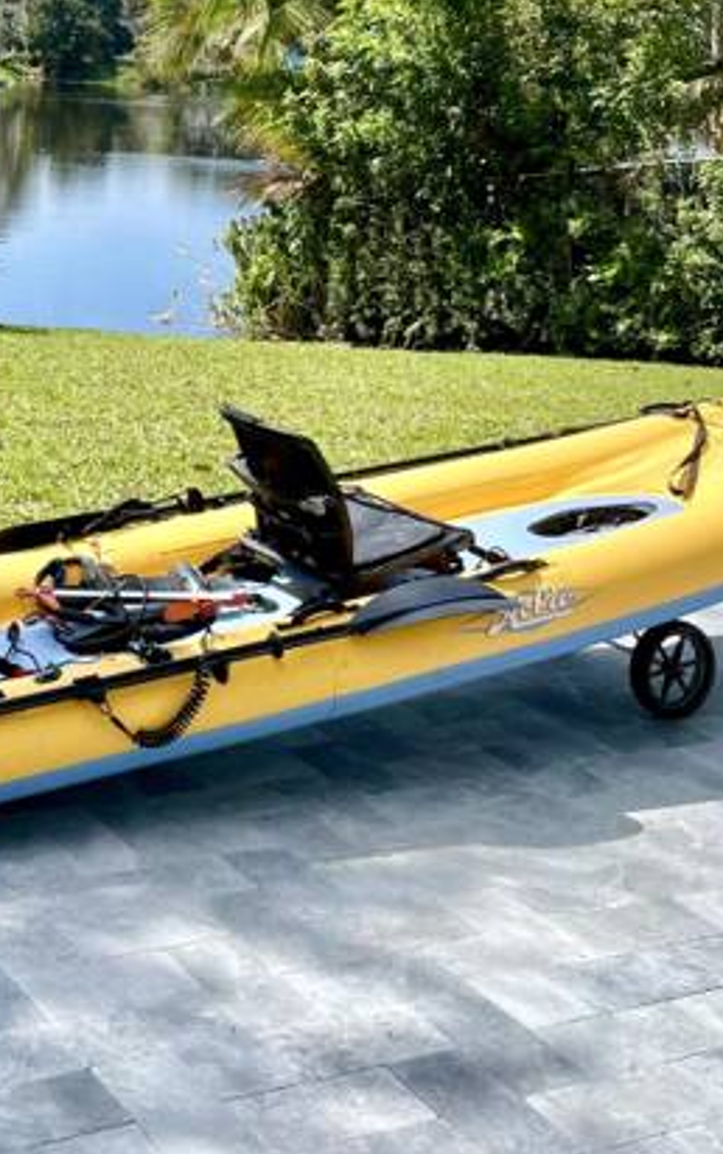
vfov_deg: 34.4
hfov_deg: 22.0
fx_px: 1795
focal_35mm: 57
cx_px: 11
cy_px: 200
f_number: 1.6
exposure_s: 1/4292
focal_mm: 4.2
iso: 32
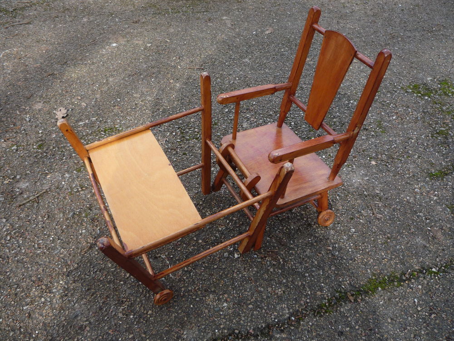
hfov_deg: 60.0
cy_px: 170
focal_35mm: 30
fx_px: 393
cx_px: 227
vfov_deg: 46.8
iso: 100
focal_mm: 5.2
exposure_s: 1/160
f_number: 4
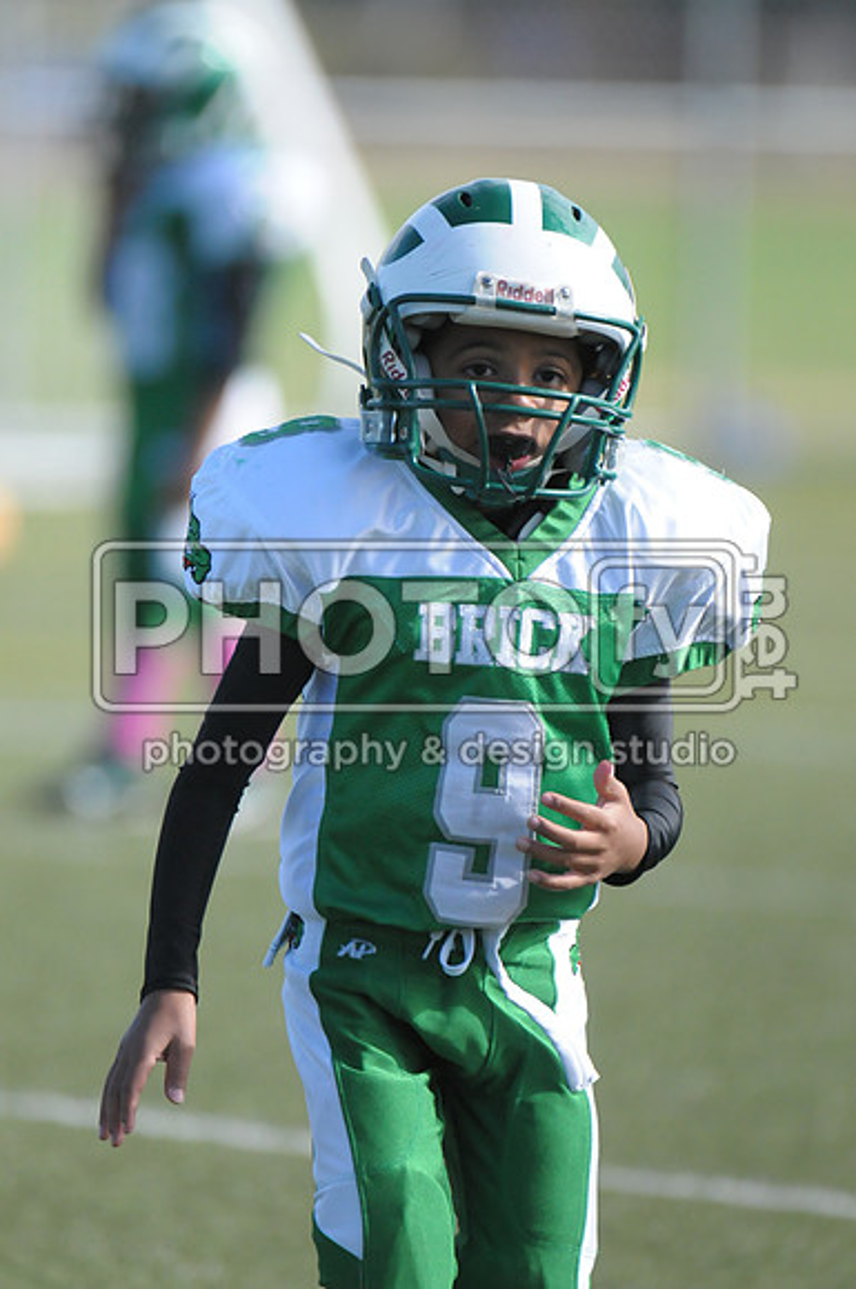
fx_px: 21462
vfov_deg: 3.4
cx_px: 428
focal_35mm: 600
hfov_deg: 2.3
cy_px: 644
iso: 1600
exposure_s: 1/5000
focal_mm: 400
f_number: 4
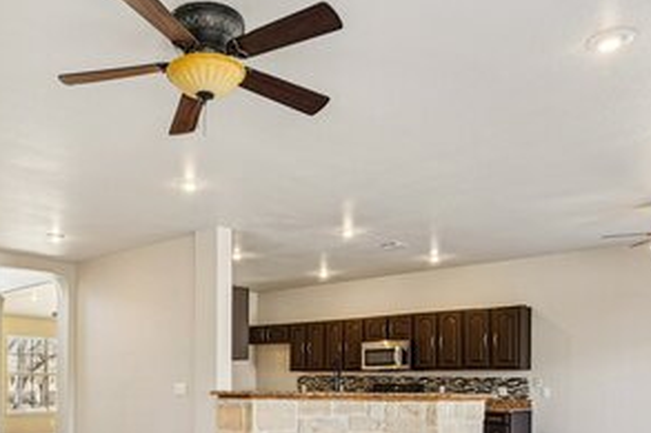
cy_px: 385
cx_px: 207
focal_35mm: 36
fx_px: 652
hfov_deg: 51.8
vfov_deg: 34.8
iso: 400
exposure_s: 1/30
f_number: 8
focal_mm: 16.5
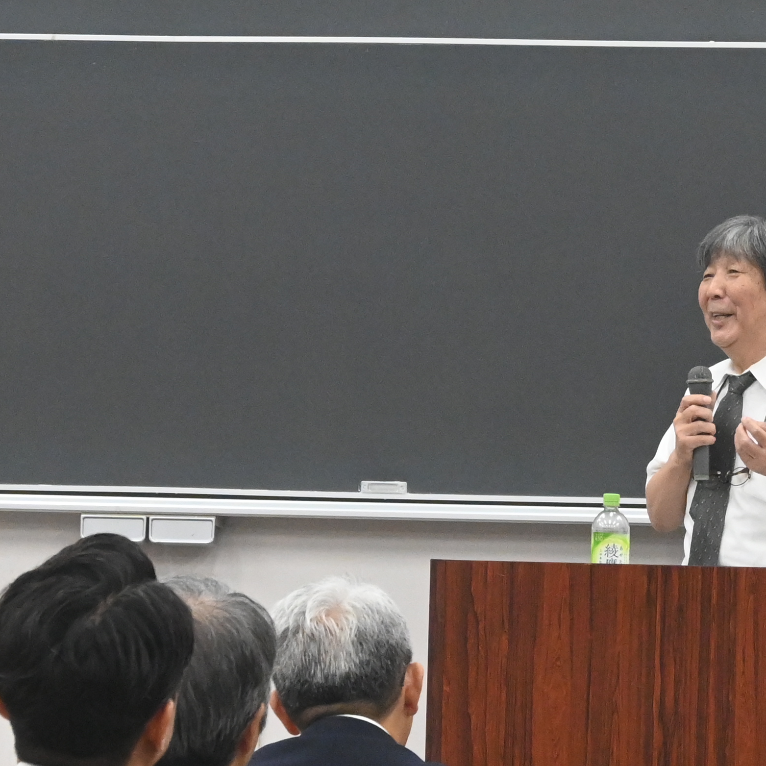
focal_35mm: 227
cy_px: 690
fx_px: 5683
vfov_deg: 7.7
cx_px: 660
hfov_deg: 7.7
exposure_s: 1/80
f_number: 7.1
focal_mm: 50
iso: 3200
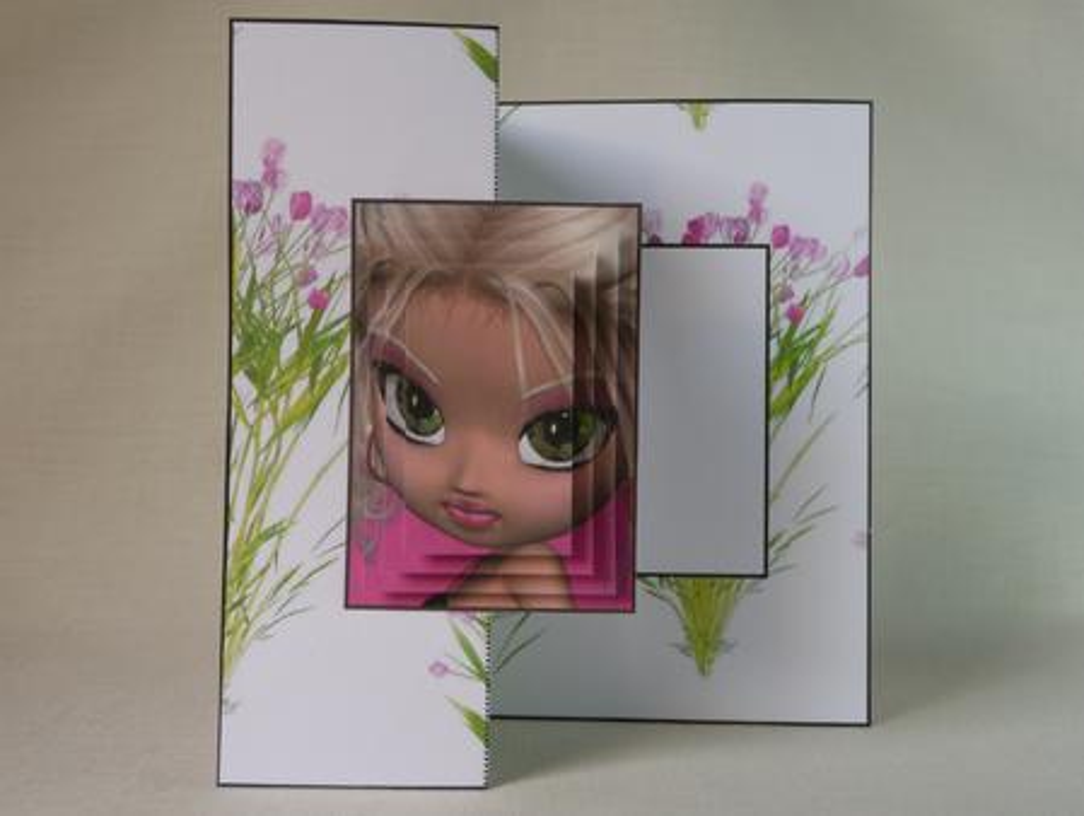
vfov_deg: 44.3
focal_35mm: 32
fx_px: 1003
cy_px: 408
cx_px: 542
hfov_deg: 56.8
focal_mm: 5.3
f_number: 3.5
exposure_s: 1/160
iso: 100
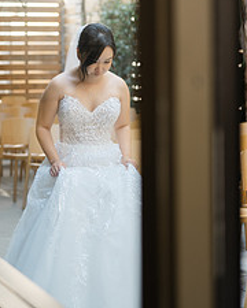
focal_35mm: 94
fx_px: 859
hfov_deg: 16.4
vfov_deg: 20.3
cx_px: 106
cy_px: 90
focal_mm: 50
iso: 125
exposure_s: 1/200
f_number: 1.8
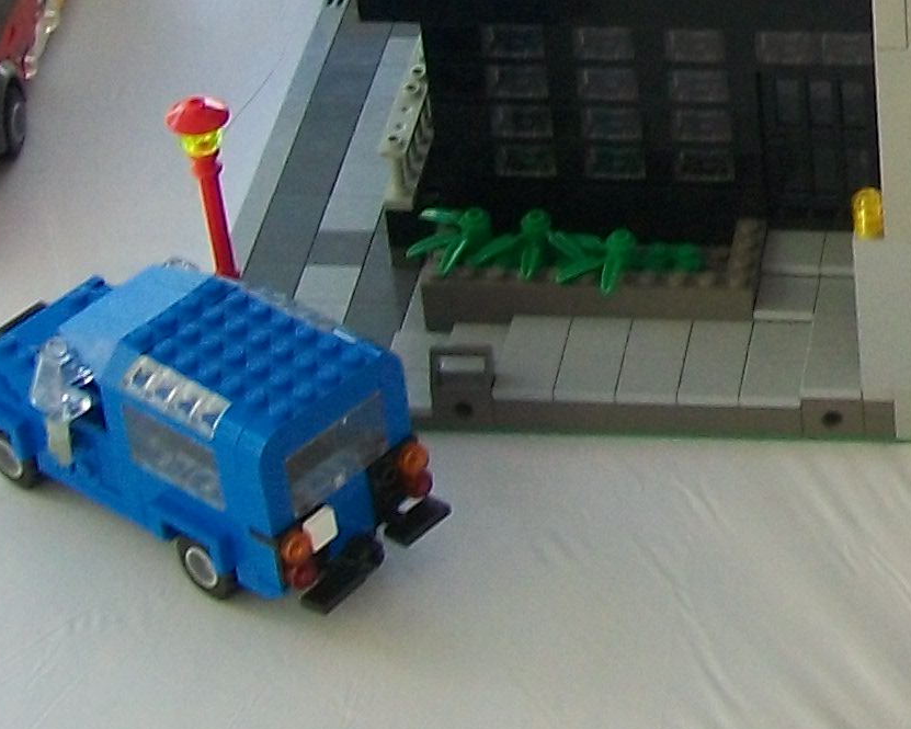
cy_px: -80
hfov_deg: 13.0
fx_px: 3721
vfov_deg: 11.0
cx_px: 1461
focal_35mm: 138
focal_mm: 6
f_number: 2.7
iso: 80
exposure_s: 1/100
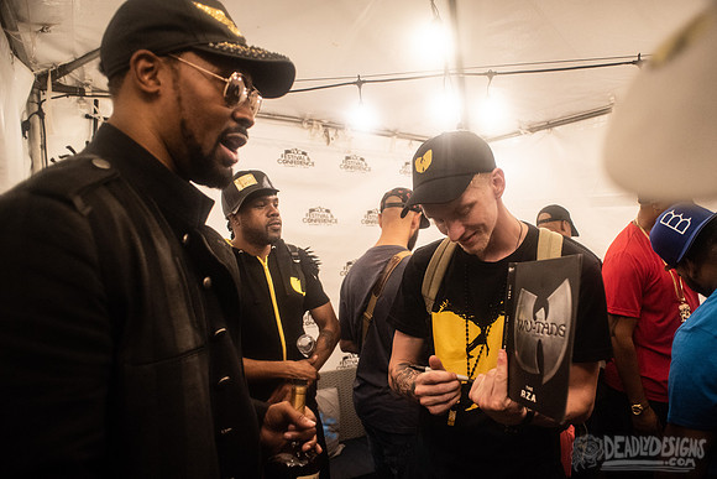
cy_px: 252
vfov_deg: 56.2
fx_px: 447
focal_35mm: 22
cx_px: 403
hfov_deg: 77.1
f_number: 3.5
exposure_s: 1/160
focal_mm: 20
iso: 2000
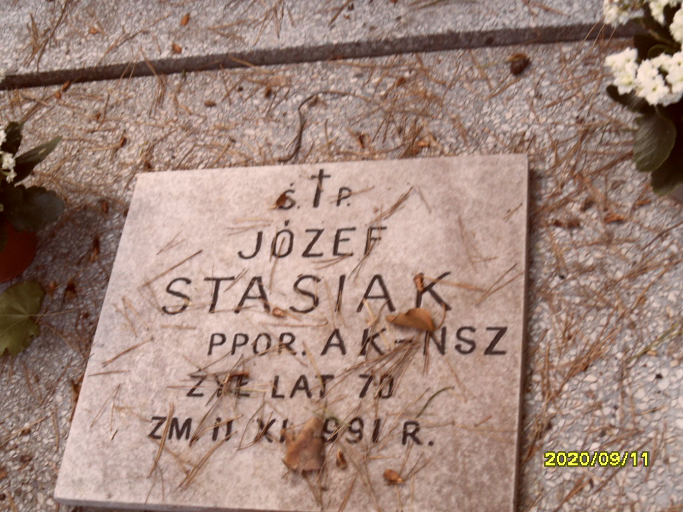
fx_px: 987
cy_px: 256
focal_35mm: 50
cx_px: 342
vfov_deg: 29.1
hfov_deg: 38.2
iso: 100
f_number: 3.8
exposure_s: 1/90
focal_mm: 8.2
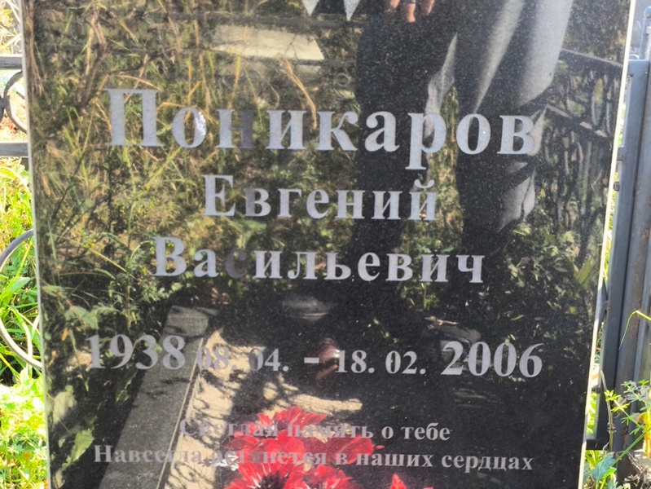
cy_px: 244
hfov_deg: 38.2
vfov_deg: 29.1
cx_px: 326
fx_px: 941
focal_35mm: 50
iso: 80
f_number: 1.7
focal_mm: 4.71
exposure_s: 1/120
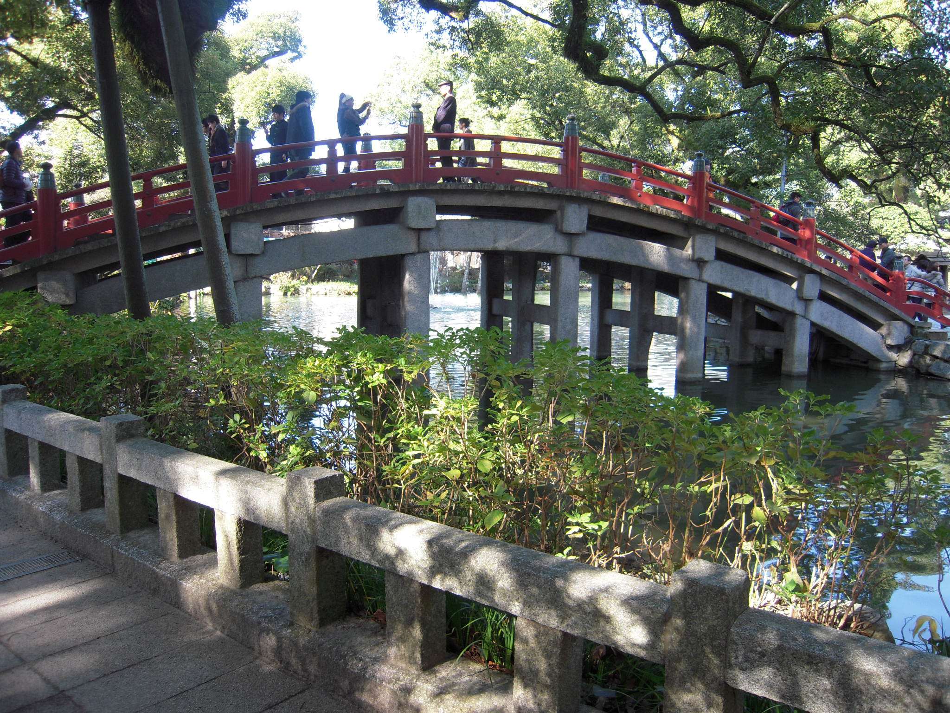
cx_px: 475
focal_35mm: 28
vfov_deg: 49.7
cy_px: 356
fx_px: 768
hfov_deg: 63.4
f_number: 2.7
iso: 100
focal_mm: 5
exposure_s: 1/100
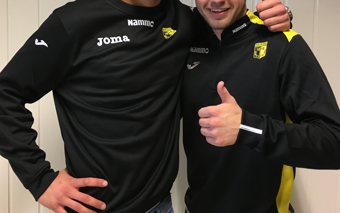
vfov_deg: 29.3
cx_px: 150
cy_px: 48
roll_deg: -0.4
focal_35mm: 43
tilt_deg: -4.2
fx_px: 398
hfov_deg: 46.1
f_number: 2.2
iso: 200
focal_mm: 4.15
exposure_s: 1/33
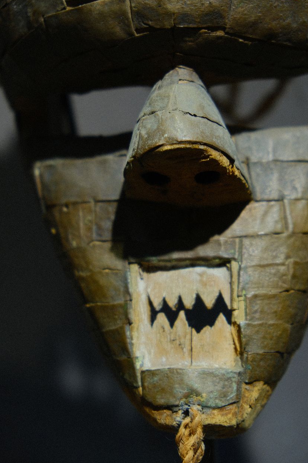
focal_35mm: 84
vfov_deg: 24.2
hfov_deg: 16.3
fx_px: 1078
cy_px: 231
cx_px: 155
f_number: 4
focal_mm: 55
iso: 640
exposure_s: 1/50
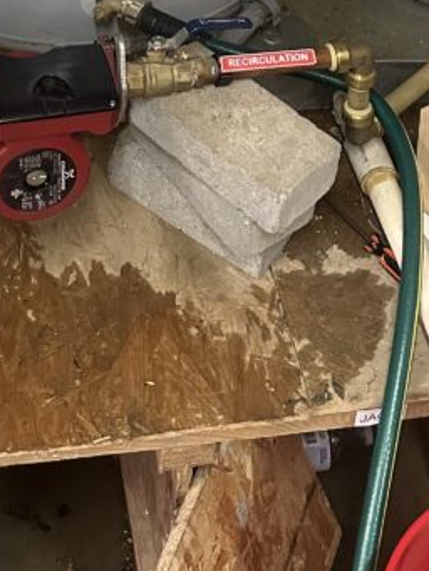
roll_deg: -5.1
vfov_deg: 22.9
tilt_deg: -30.9
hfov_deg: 20.4
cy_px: -236
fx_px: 1189
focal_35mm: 72
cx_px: 144
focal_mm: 6.86
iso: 500
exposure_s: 1/60
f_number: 1.78
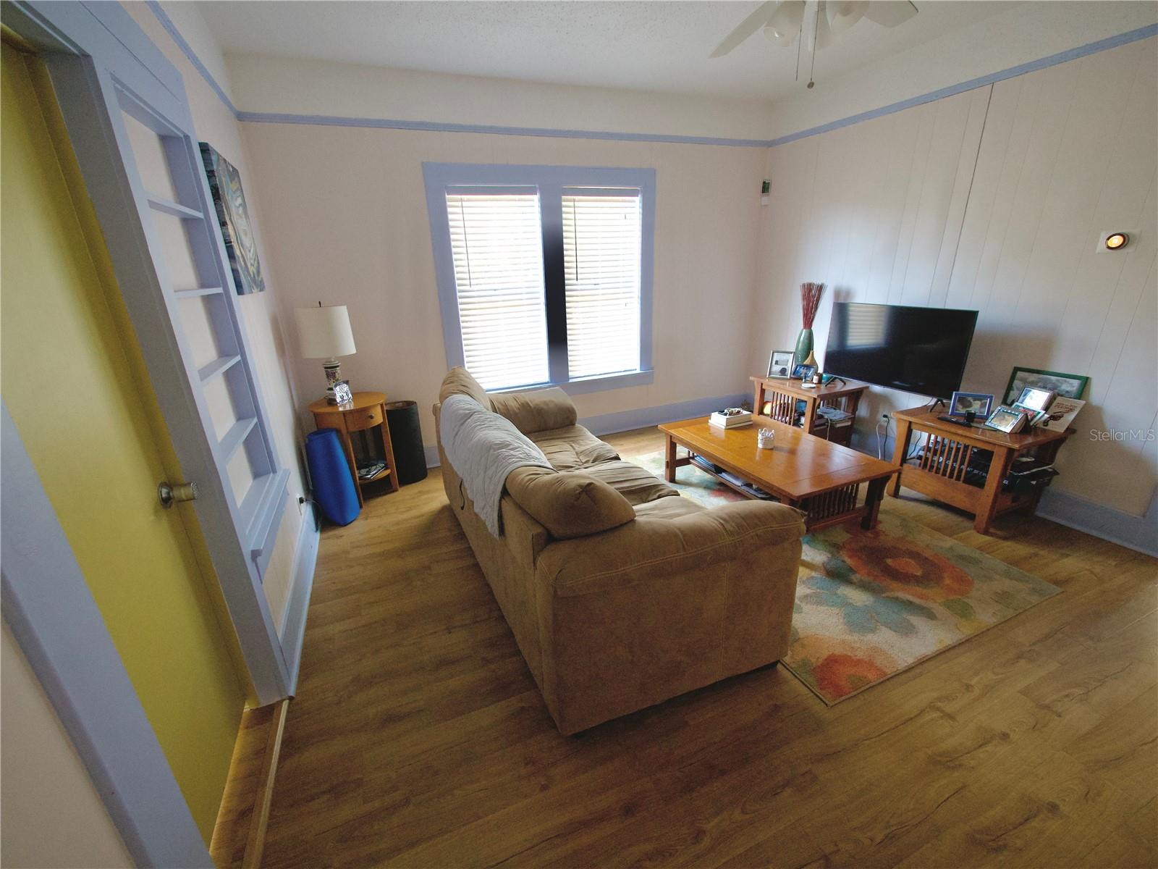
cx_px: 579
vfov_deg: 85.7
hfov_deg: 102.1
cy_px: 434
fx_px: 468
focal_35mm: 14
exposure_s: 1/60
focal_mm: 7
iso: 1000
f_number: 4
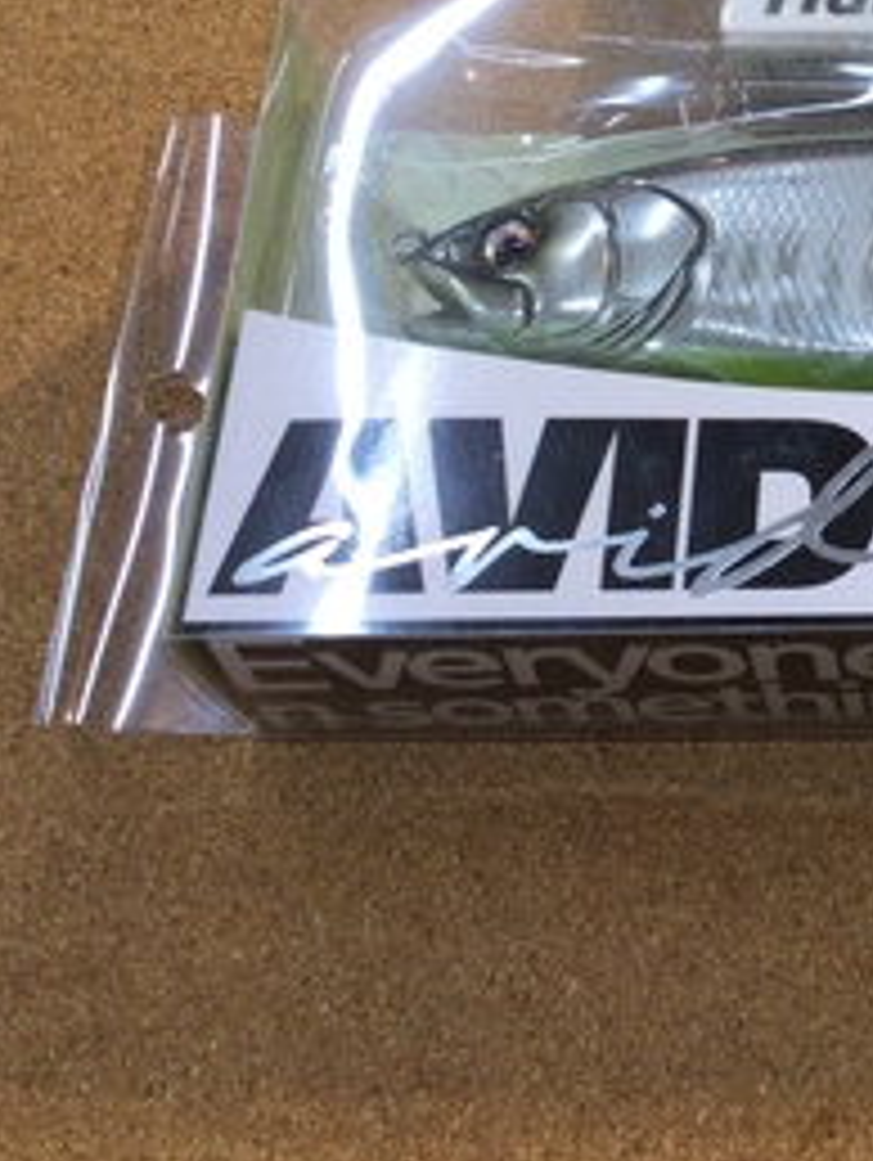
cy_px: 207
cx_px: 1170
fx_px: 2417
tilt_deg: -61.4
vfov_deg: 26.4
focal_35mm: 72
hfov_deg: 18.8
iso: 32
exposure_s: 1/60
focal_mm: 3.3
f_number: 2.4
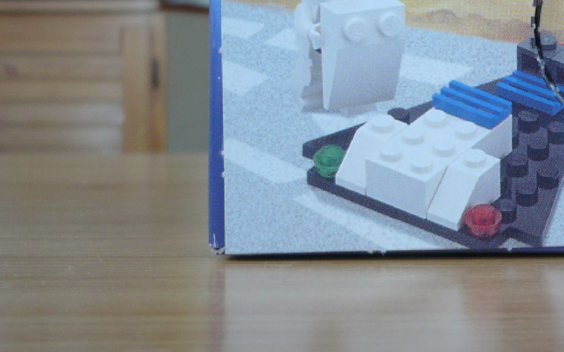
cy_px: 114
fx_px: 1322
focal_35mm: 86
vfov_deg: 15.2
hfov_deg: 23.4
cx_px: 517
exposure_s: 1/40
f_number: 2.8
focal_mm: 5.8
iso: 100
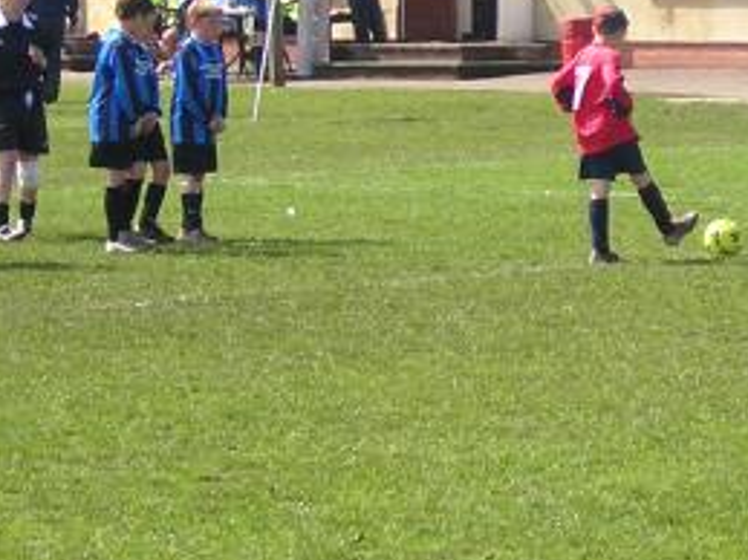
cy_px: 52
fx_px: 5767
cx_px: 638
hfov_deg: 7.4
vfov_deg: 5.6
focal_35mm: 267
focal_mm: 14.1
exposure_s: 1/204
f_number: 4.7
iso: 100
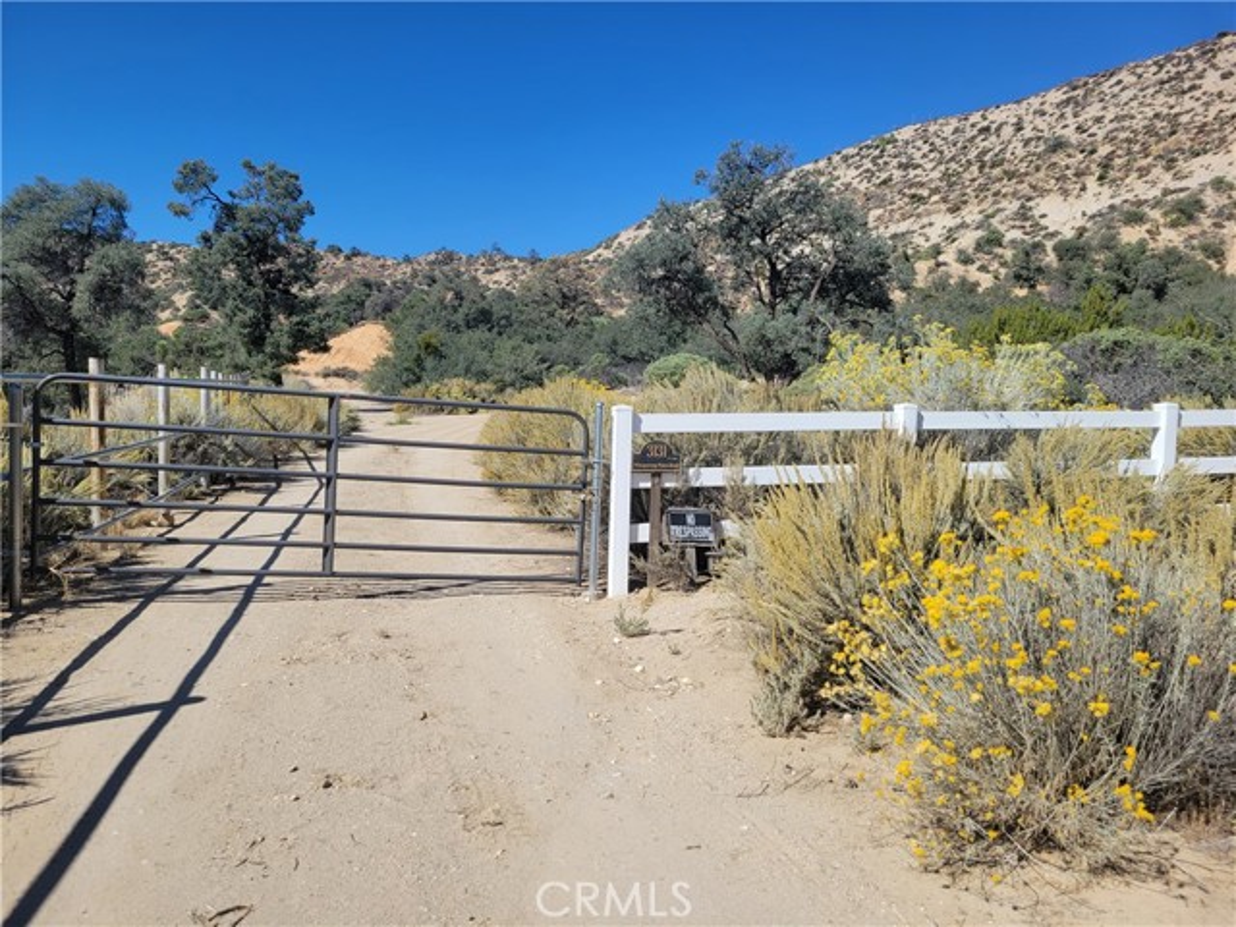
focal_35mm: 26
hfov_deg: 67.3
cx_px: 618
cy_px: 464
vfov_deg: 53.1
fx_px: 928
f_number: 1.8
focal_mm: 5.4
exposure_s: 1/3100
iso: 40
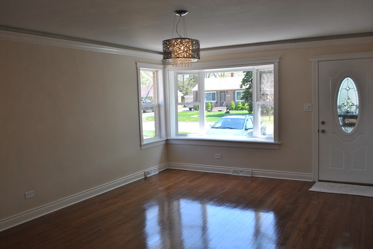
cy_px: 124
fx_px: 342
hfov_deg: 57.2
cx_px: 186
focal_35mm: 33
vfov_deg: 40.0
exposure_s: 1/125
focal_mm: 22
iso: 200
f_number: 5.6
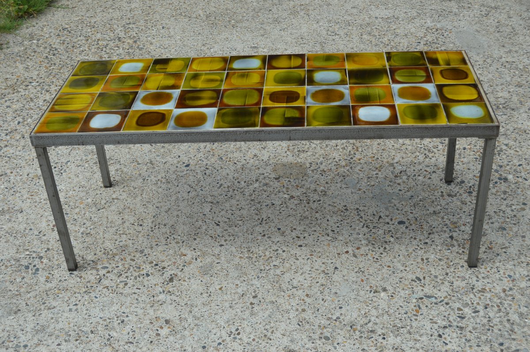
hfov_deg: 42.4
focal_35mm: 46
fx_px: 684
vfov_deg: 28.9
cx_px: 265
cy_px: 176
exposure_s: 1/200
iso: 100
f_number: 7.1
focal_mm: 31
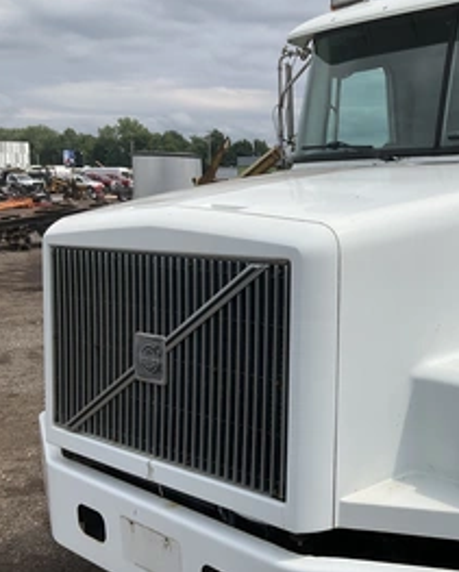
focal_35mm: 43
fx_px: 729
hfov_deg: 33.8
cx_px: 374
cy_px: 320
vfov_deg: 42.8
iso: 25
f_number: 1.8
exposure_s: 1/3322
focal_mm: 3
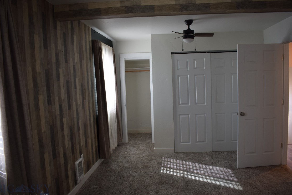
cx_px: 145
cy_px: 100
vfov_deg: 46.4
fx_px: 227
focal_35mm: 28
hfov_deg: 65.5
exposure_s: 1/80
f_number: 4.5
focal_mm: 18
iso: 400
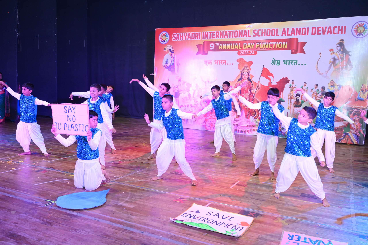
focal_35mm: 32
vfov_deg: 40.5
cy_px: 122
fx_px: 332
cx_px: 184
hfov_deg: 58.0
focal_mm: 32.5
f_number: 5
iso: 1600
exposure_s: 1/125
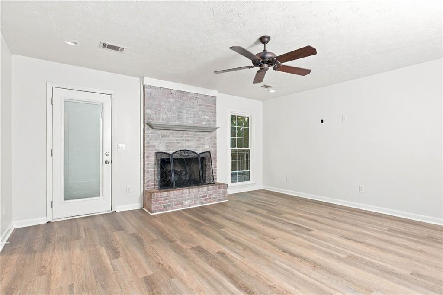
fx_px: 221
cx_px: 222
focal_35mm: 18
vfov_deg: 67.3
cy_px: 148
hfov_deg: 90.0
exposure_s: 1/4
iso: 400
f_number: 8
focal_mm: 12
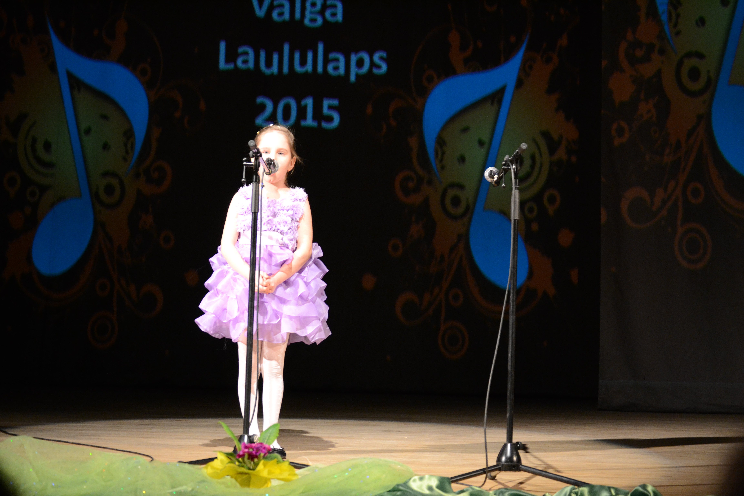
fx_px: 1705
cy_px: 248
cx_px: 372
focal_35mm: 82
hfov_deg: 24.6
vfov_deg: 16.6
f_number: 4
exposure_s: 1/50
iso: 1600
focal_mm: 55
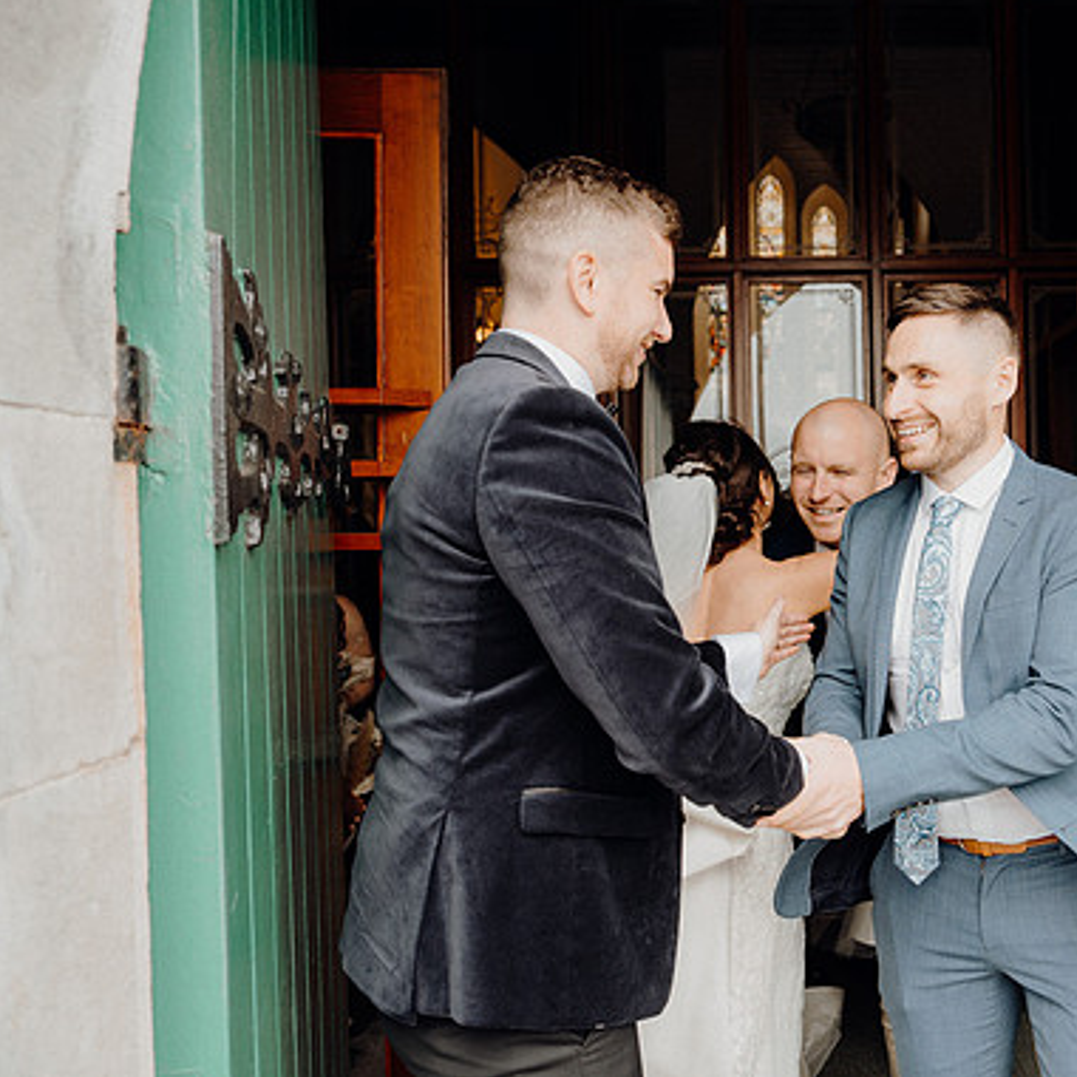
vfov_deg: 47.2
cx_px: 811
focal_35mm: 35
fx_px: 1232
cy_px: 534
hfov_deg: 45.5
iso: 320
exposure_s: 1/200
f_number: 3.5
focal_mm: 27
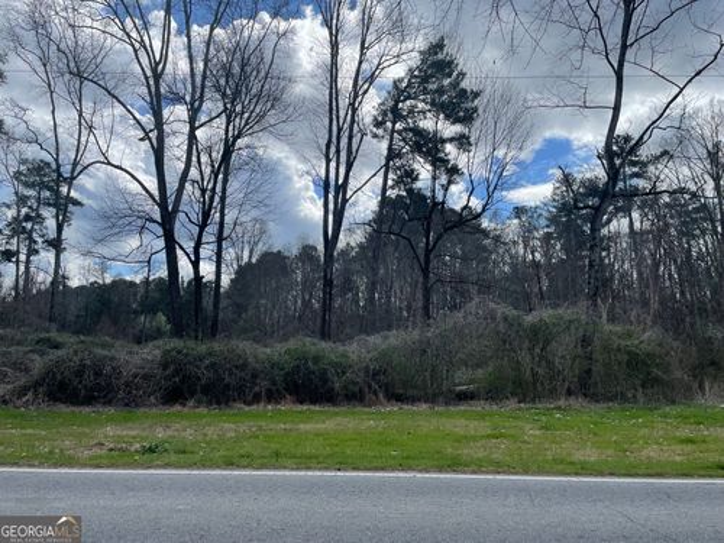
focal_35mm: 26
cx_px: 362
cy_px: 272
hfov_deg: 67.3
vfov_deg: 53.1
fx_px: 544
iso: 32
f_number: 1.6
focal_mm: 4.2
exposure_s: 1/4831
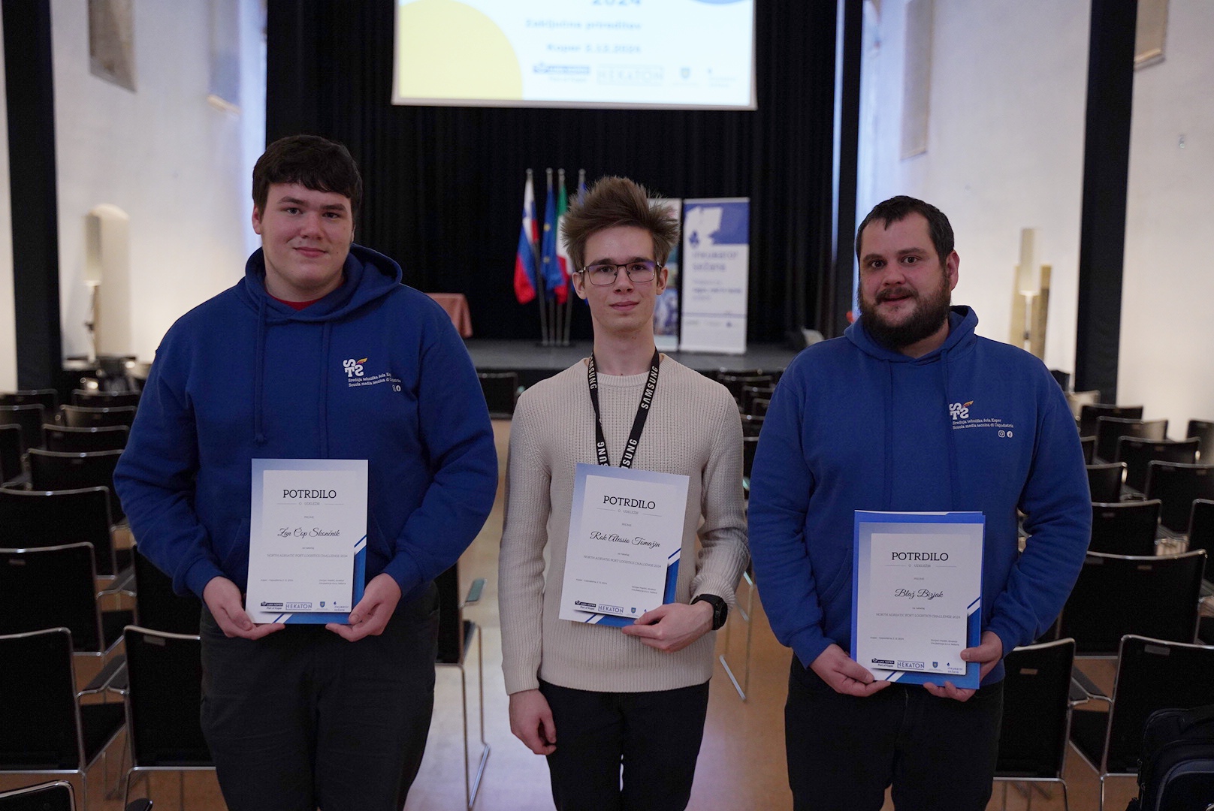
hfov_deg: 50.7
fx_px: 1282
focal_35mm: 38
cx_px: 607
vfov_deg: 35.1
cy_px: 406
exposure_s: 1/160
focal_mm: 38
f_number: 3.2
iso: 3200
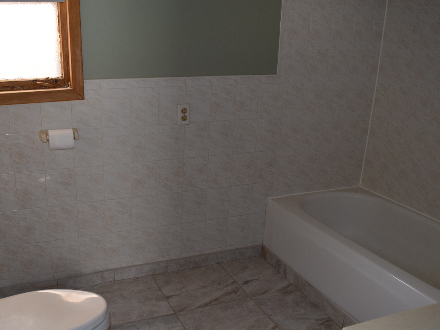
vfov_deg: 39.4
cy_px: 203
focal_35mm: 36
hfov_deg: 50.8
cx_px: 162
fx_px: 458
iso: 800
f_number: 5
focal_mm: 18
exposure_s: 1/100
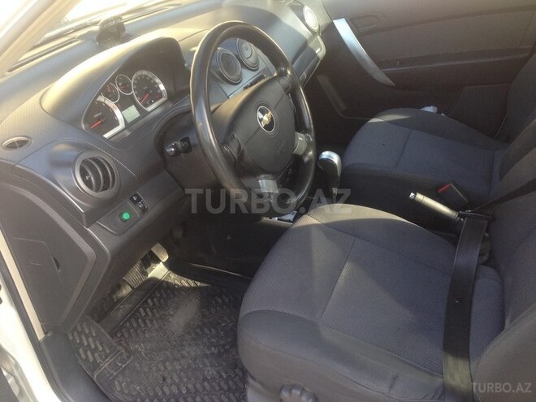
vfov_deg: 42.9
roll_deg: +3.5
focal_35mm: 33
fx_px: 511
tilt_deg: -28.4
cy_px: 201
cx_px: 268
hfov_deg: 55.4
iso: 80
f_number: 2.4
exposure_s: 1/120
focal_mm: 4.12
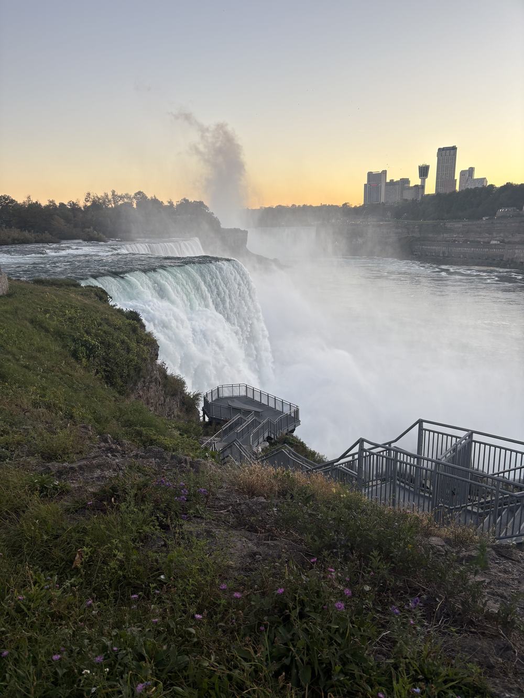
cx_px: 262
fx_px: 525
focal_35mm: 26
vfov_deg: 67.3
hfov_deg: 53.1
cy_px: 349
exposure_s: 1/174
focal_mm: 5.96
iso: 40
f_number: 1.6
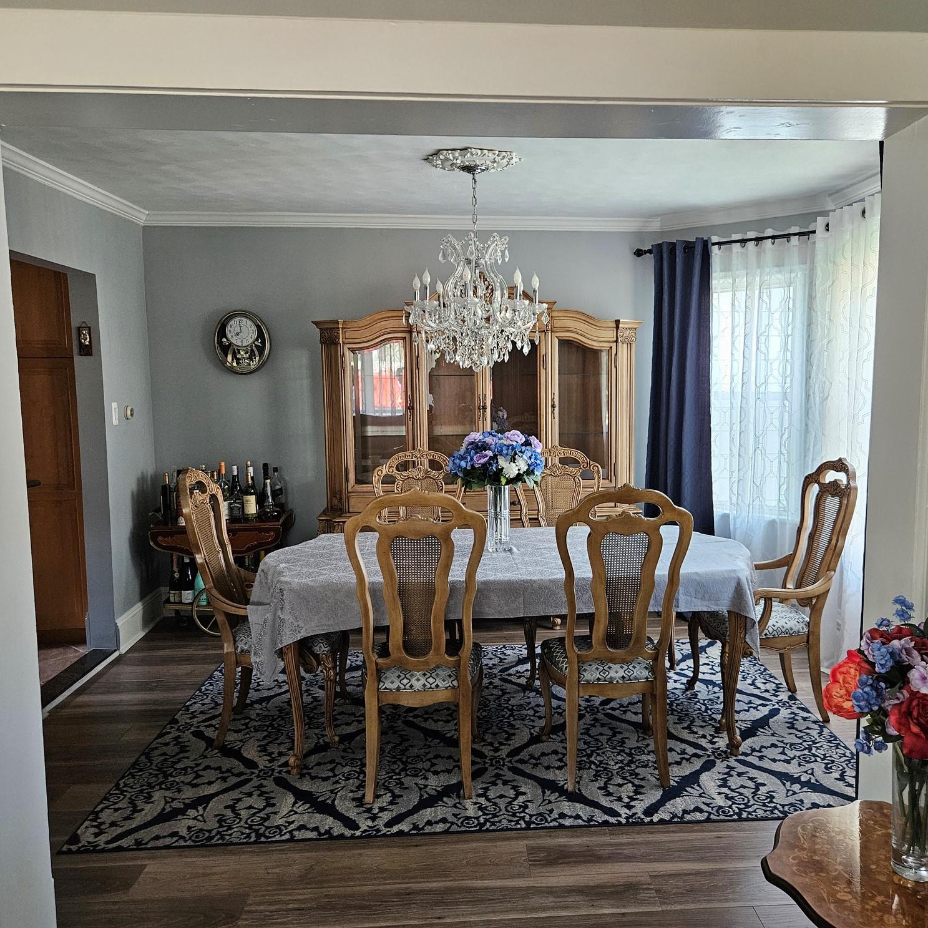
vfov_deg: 57.3
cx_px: 528
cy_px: 472
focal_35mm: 28
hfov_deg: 57.1
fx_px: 849
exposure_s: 1/120
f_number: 1.8
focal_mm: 5.4
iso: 500
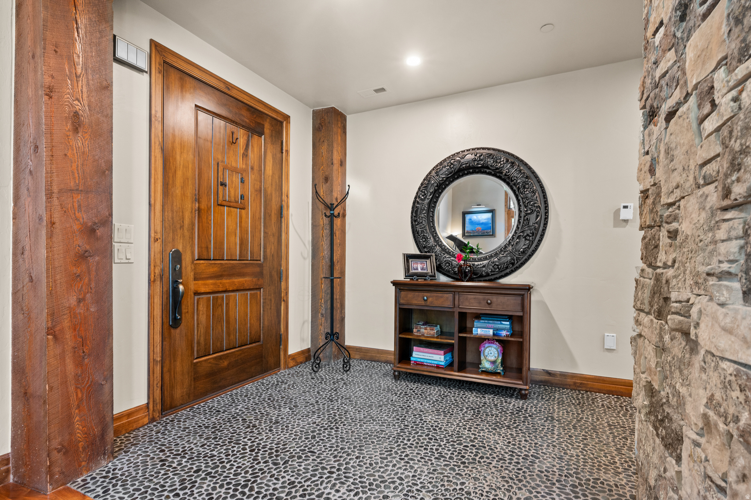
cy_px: 250
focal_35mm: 18
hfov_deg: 91.6
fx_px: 365
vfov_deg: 68.8
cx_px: 376
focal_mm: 17.5
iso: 400
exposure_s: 1/1.67
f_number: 7.1
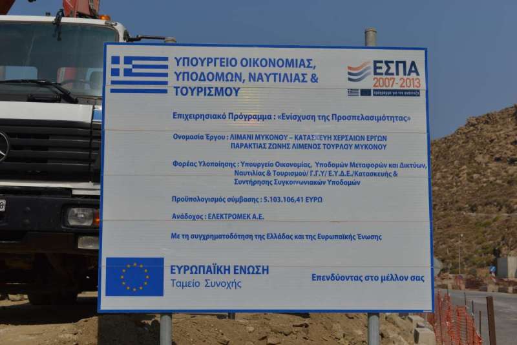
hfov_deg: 34.5
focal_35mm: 58
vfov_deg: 23.4
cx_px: 258
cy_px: 172
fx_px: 833
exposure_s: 1/320
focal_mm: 58
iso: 100
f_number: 9
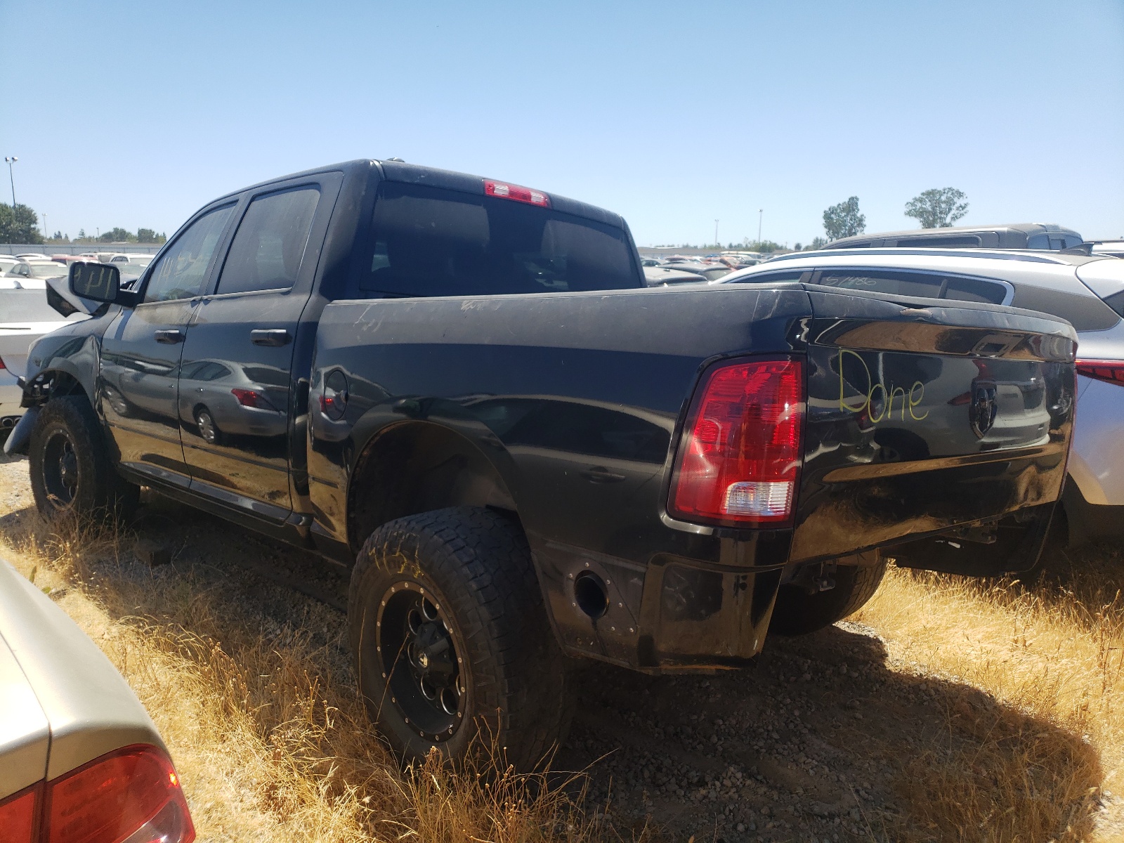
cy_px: 422
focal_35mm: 26
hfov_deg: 67.3
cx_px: 562
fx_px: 844
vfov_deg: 53.1
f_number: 1.5
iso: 50
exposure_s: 1/2000
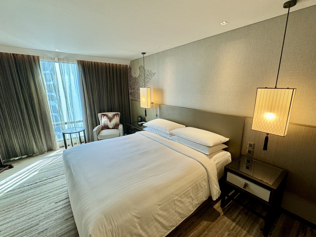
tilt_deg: -14.3
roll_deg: -0.2
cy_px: 121
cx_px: 168
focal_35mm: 16
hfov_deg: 94.4
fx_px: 146
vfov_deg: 78.1
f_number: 2.2
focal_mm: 2.22
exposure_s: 1/100
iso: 200
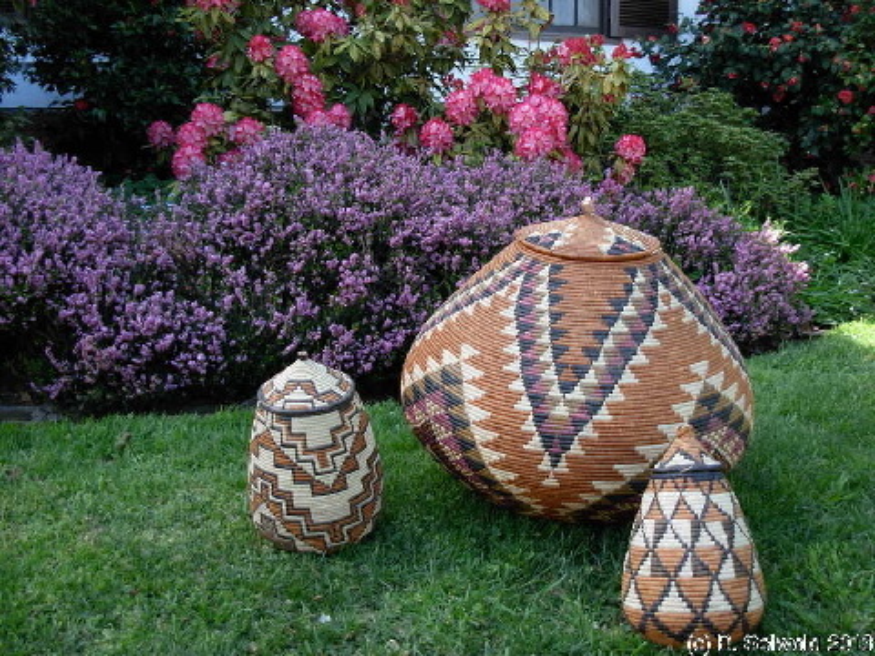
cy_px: 328
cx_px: 438
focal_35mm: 38
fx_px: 961
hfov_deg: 49.0
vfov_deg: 37.7
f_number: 2.9
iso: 79
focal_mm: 6.3
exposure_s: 1/124
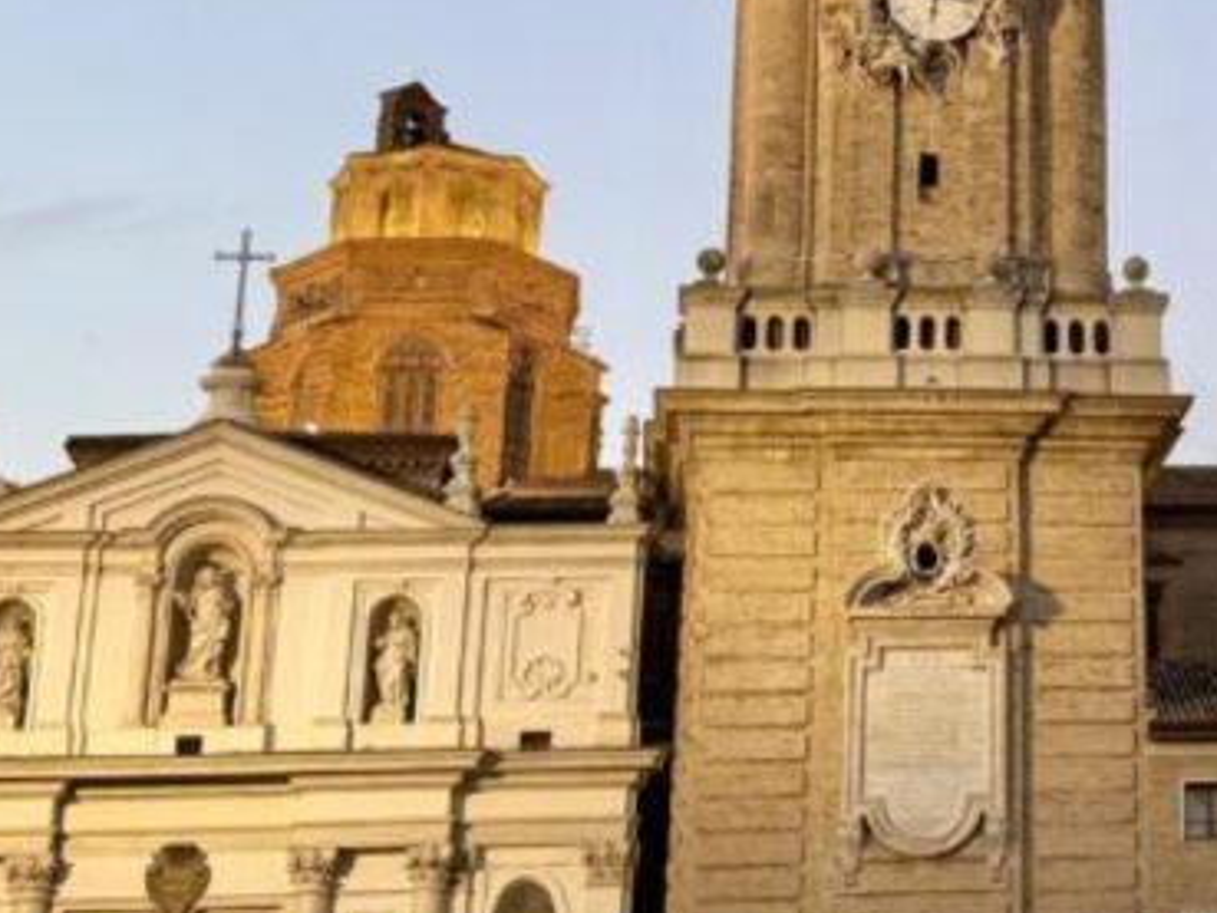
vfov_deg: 18.6
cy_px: 125
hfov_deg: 23.6
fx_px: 2743
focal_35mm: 78
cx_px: 1316
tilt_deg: +21.6
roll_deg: +3.2
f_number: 1.78
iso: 200
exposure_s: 1/121
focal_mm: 6.76
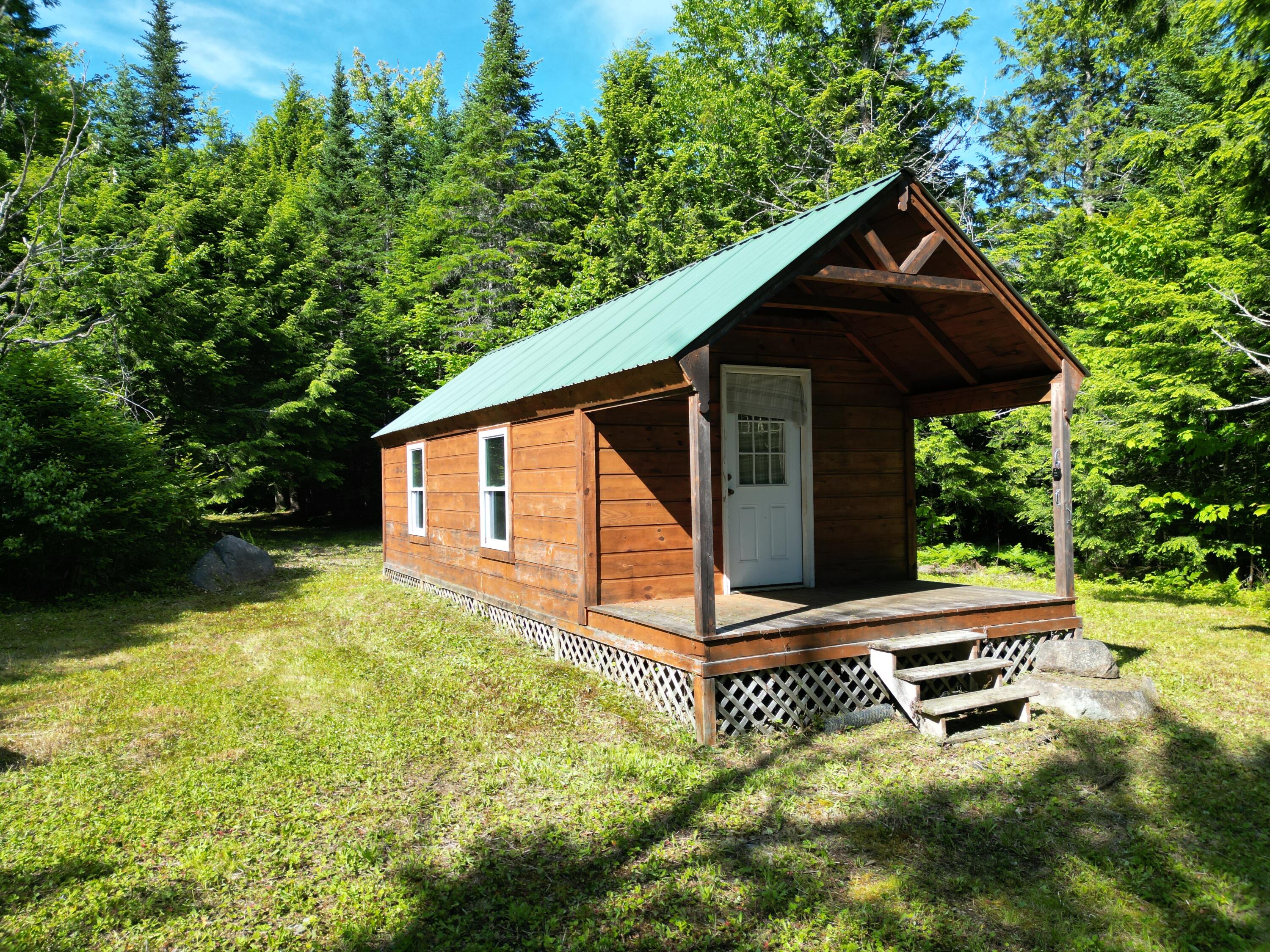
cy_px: 476
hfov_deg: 71.6
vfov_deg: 56.8
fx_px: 881
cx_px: 635
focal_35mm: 24
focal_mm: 6.72
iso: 110
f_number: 1.7
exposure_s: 1/1250
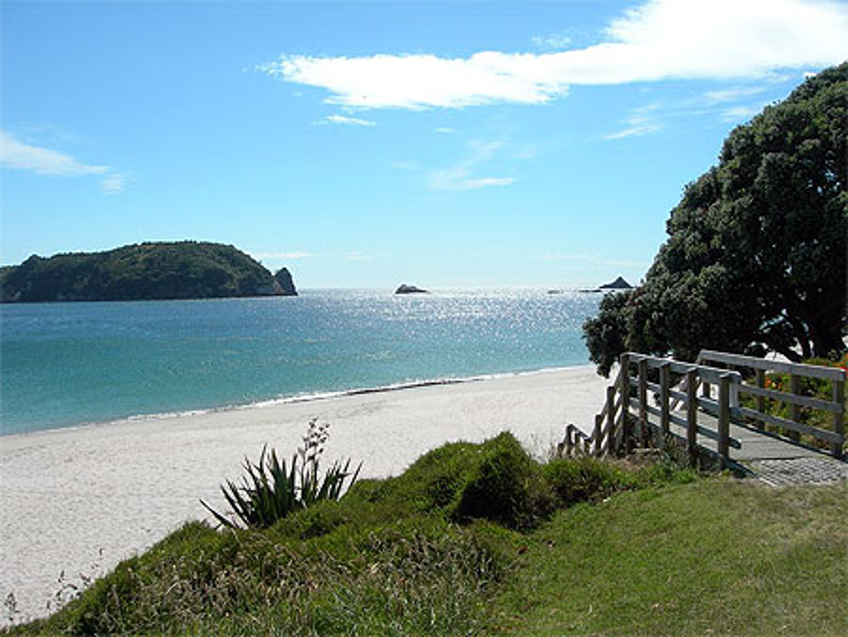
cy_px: 318
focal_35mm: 38
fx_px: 931
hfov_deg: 49.0
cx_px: 424
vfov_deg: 37.8
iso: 50
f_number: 4.8
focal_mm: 7.8
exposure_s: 1/880
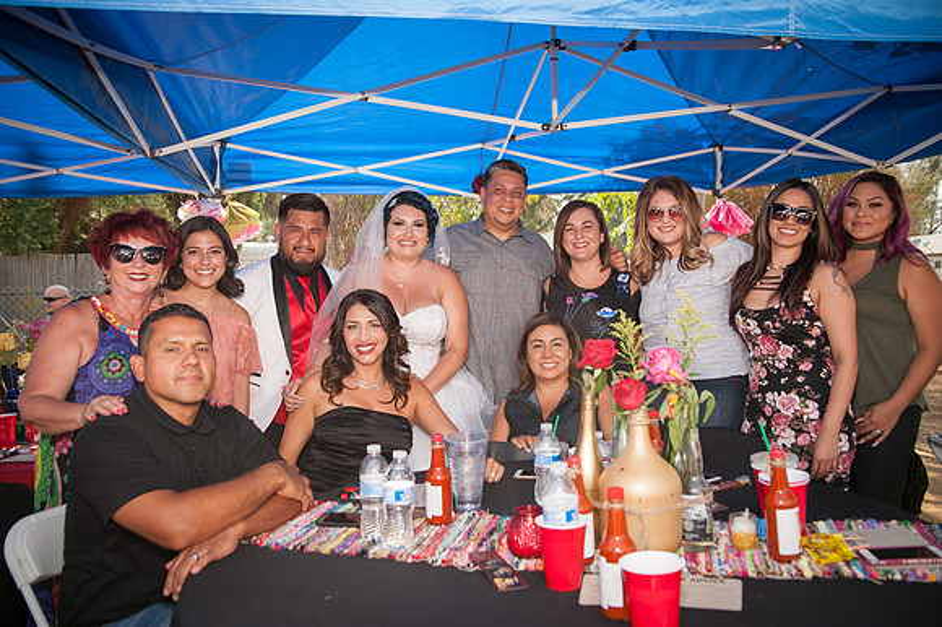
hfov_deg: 65.5
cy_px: 314
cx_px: 471
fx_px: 733
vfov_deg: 46.3
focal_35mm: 28
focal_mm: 28
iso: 200
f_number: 5
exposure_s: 1/400
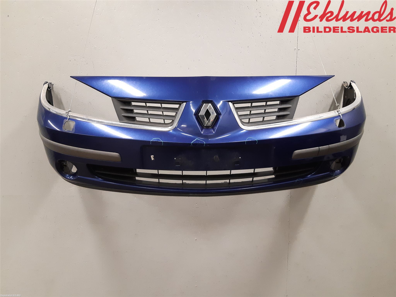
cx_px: 198
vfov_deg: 53.1
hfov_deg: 67.3
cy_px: 148
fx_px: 297
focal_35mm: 26
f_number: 1.7
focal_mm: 3.93
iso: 250
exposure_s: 1/50
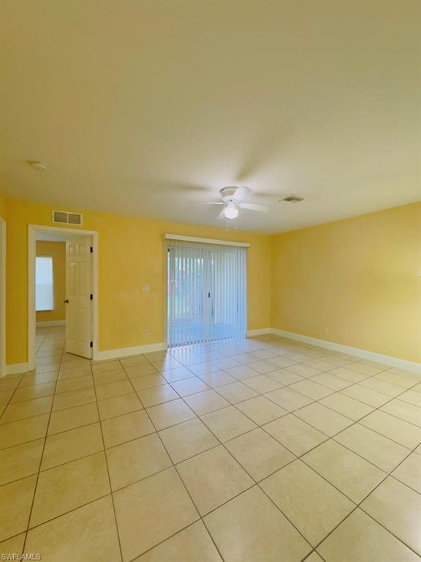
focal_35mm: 14
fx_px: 227
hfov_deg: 85.7
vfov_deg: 102.1
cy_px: 281
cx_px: 210
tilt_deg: -1.3
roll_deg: -0.4
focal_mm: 2.22
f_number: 2.2
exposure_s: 1/120
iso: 160
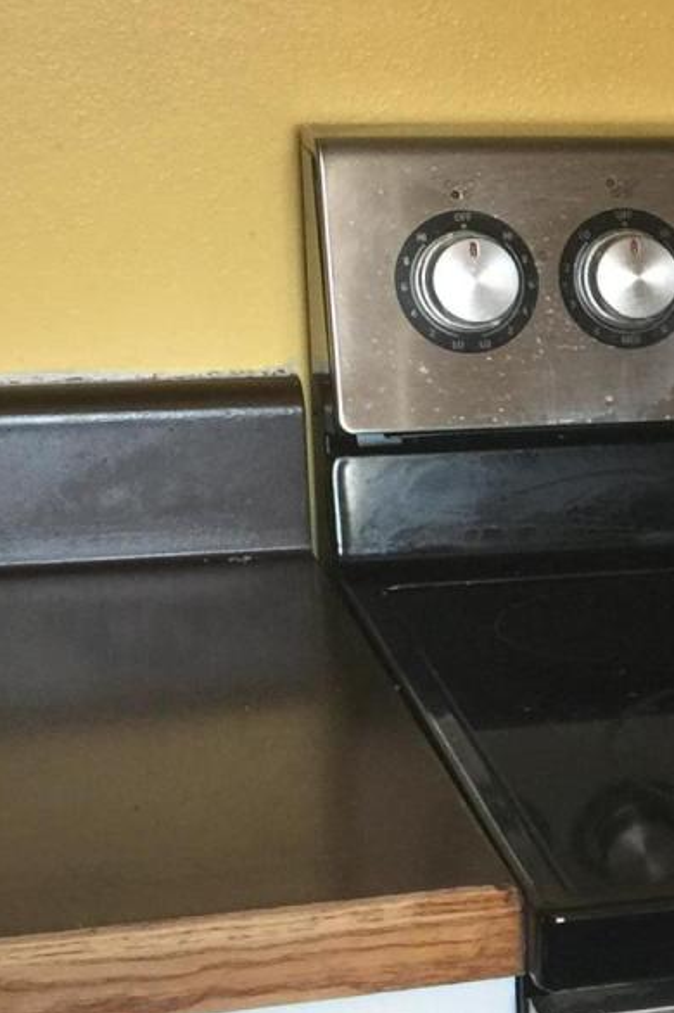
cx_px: 1196
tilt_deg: -18.2
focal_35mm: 103
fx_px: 2896
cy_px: 761
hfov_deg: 12.2
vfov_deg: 19.7
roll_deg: -2.6
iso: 50
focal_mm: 4.15
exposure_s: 1/15
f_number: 2.2
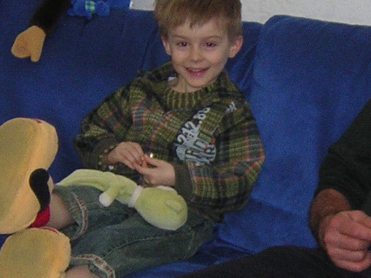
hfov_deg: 13.7
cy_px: 128
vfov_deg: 10.3
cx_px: 277
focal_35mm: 144
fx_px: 1543
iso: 308
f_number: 3.1
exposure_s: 1/60.1
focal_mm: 6.6
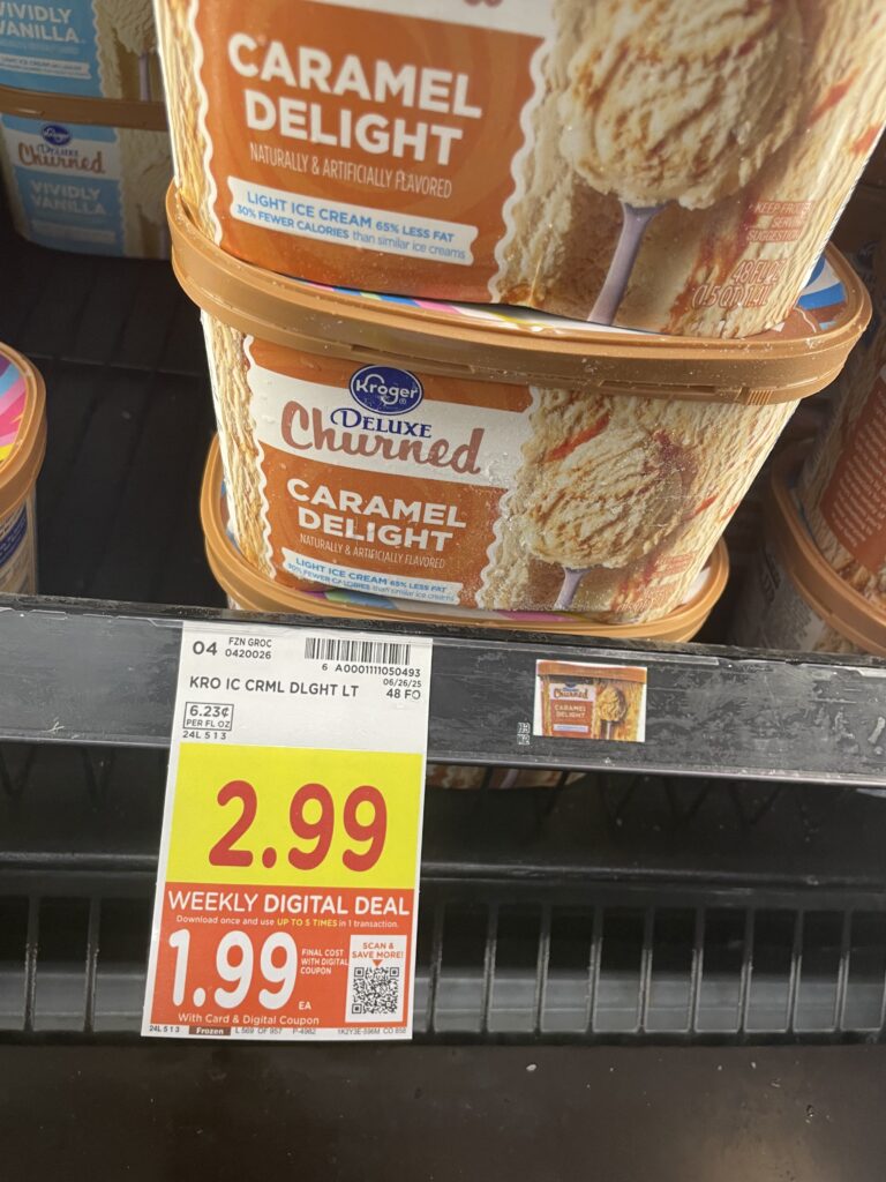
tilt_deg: -38.4
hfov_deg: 53.1
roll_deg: -9.0
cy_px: 591
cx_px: 443
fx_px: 887
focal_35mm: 26
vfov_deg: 67.3
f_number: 1.6
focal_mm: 4.2
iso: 80
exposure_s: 1/60
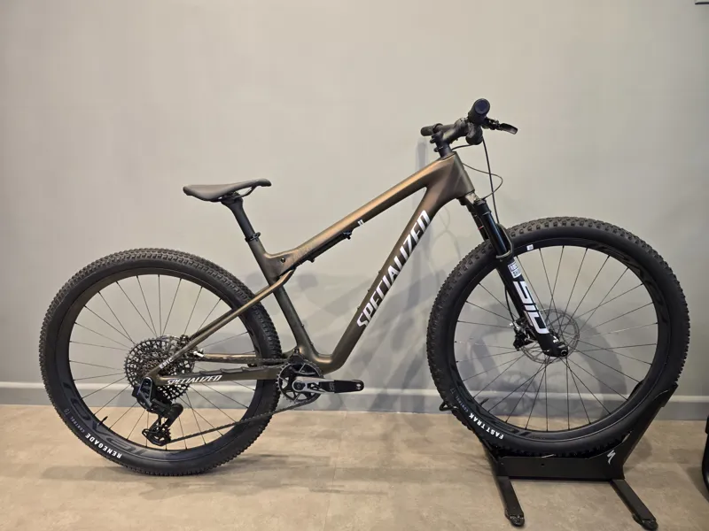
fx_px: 471
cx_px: 354
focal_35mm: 23
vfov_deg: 58.9
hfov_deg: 73.9
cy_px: 266
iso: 100
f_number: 1.7
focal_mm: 6.3
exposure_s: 1/50
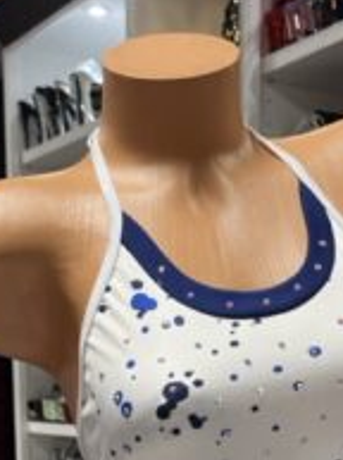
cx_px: 274
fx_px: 1074
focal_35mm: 81
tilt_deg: -9.7
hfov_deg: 18.0
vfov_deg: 22.1
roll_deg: -0.7
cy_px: 572
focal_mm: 5.1
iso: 80
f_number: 1.6
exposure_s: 1/60
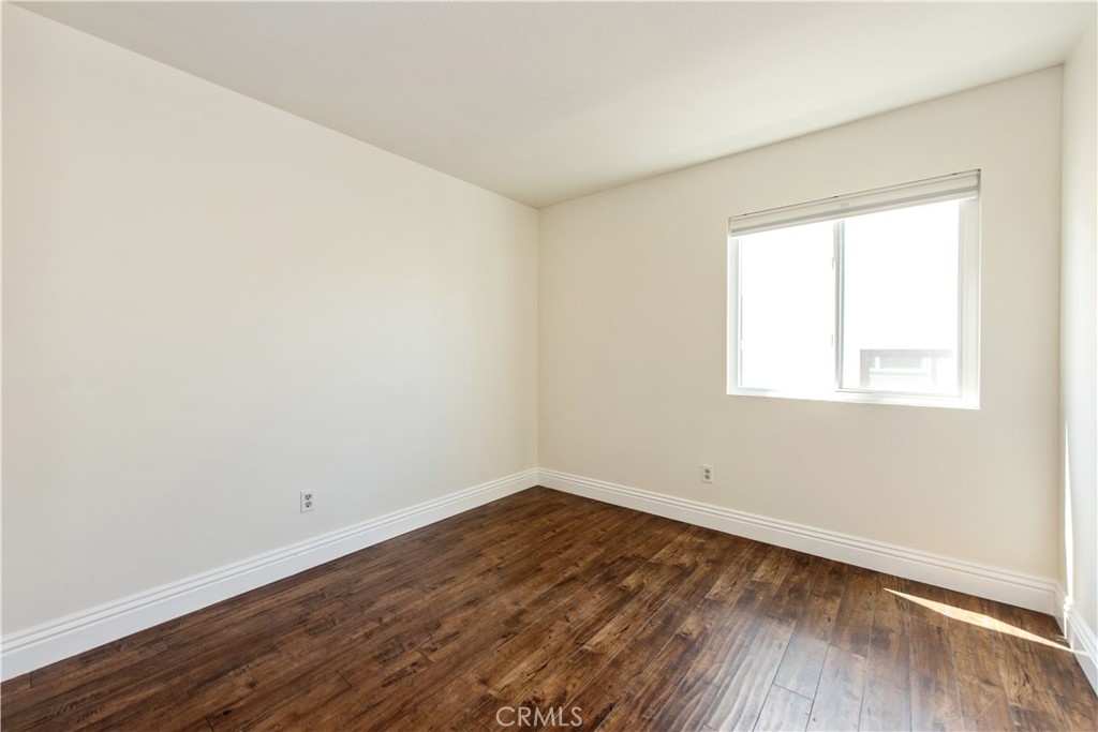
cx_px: 549
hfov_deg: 104.2
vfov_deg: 81.2
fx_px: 427
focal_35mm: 14
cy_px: 366
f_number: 5.6
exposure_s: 1/60
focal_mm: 14
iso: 400
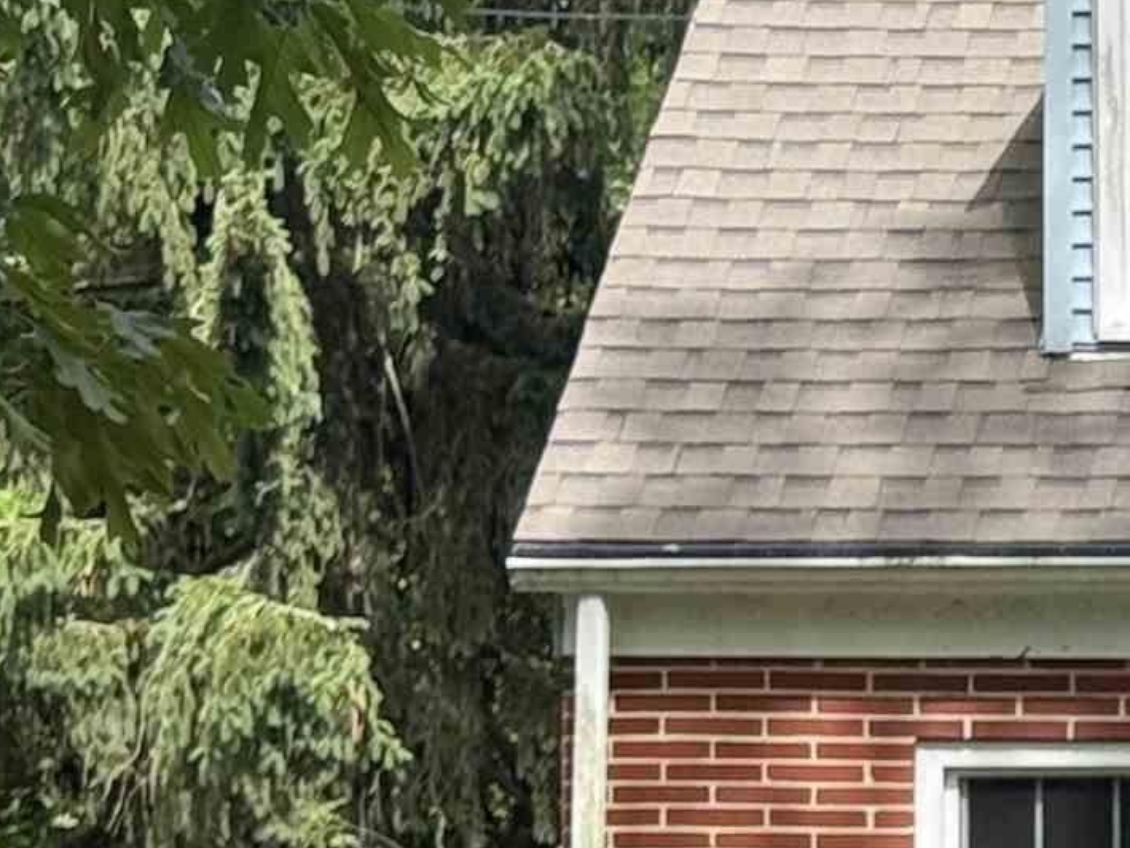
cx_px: 2329
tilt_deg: +1.2
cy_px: 952
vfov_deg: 7.1
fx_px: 6791
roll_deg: -0.7
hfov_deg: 8.9
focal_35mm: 208
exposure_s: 1/1285
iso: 64
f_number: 1.78
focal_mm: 6.76
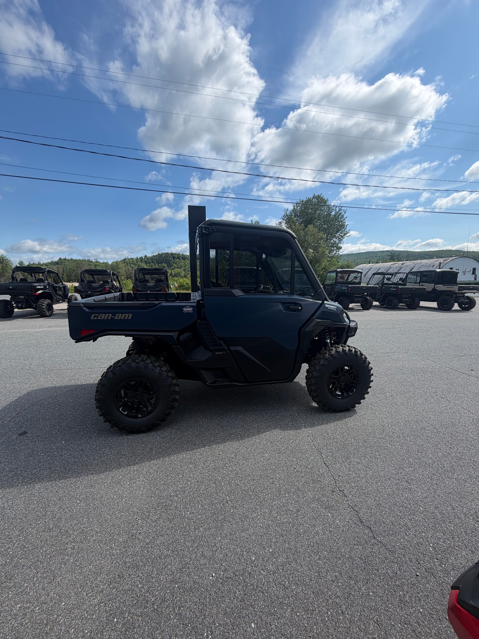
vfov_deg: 102.1
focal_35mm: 14
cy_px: 320
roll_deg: -0.1
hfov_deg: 85.7
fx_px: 258
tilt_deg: -9.1
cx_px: 240
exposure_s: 1/853
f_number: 2.2
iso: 20
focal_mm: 2.22
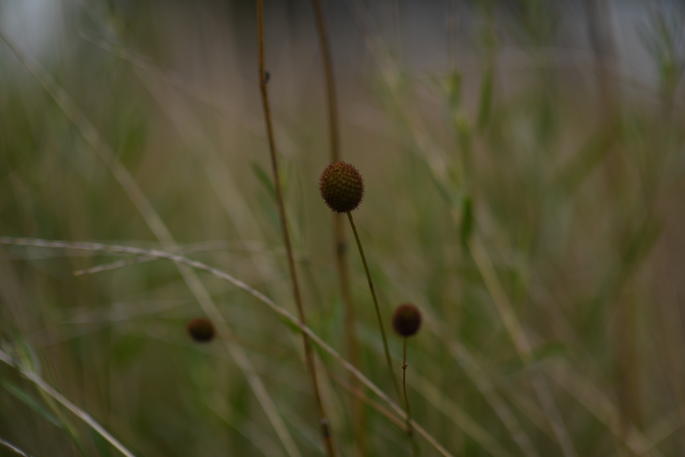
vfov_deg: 16.1
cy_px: 228
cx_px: 342
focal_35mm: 85
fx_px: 1617
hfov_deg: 23.9
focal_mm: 85
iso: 31
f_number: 1.4
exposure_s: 1/2500
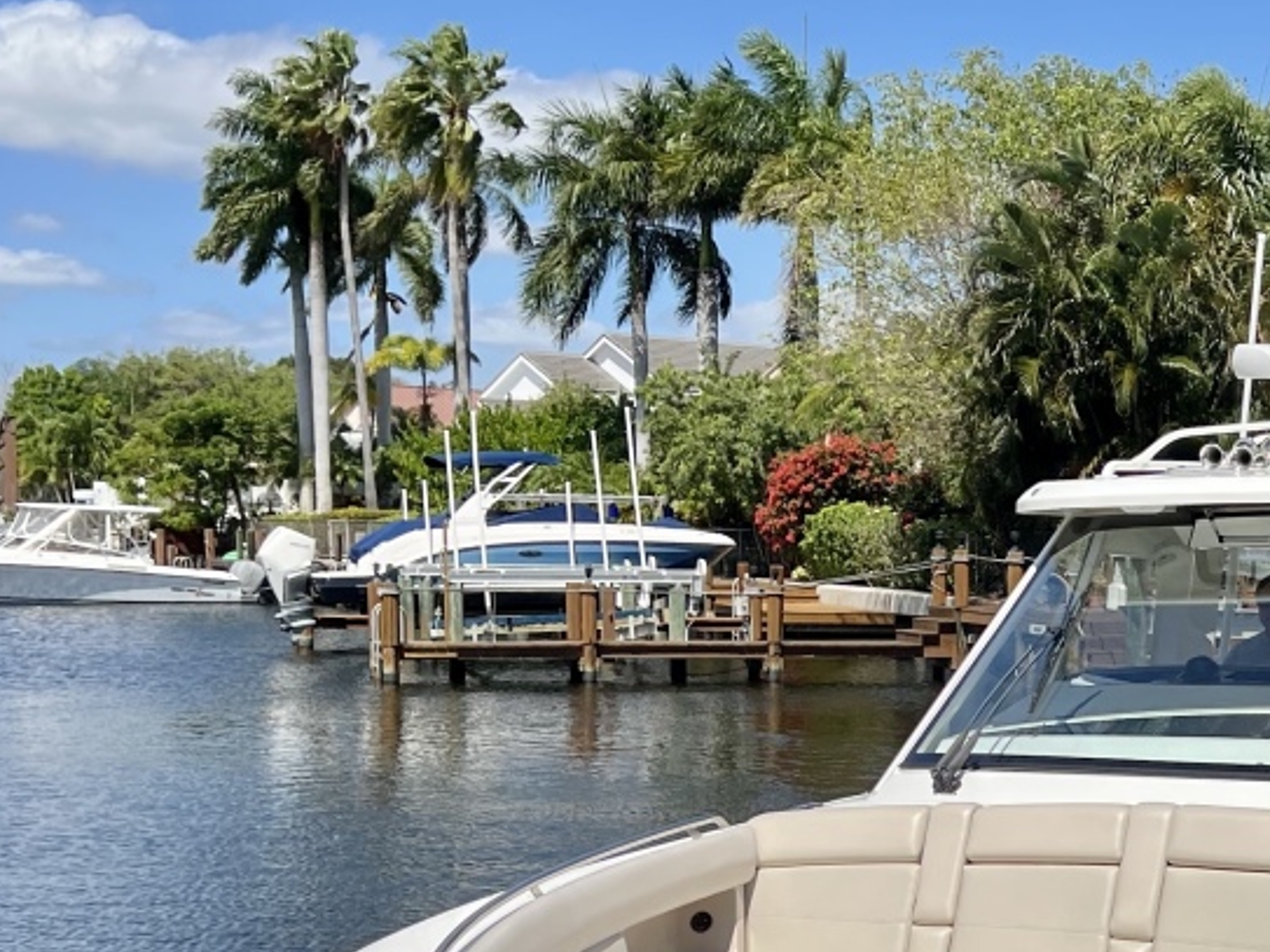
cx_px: 1113
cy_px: 793
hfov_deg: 27.3
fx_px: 2531
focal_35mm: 69
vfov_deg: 21.0
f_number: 1.5
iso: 50
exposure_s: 1/6993
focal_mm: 5.7
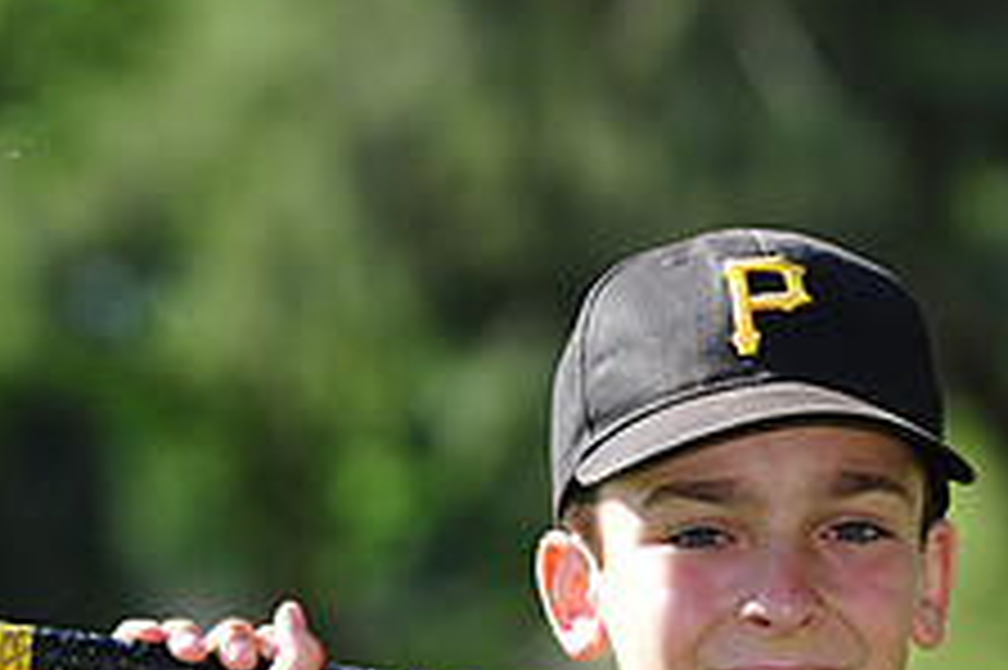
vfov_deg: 3.7
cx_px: 706
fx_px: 10492
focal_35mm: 375
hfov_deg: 5.5
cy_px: 809
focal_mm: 145
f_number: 5
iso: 200
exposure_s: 1/640
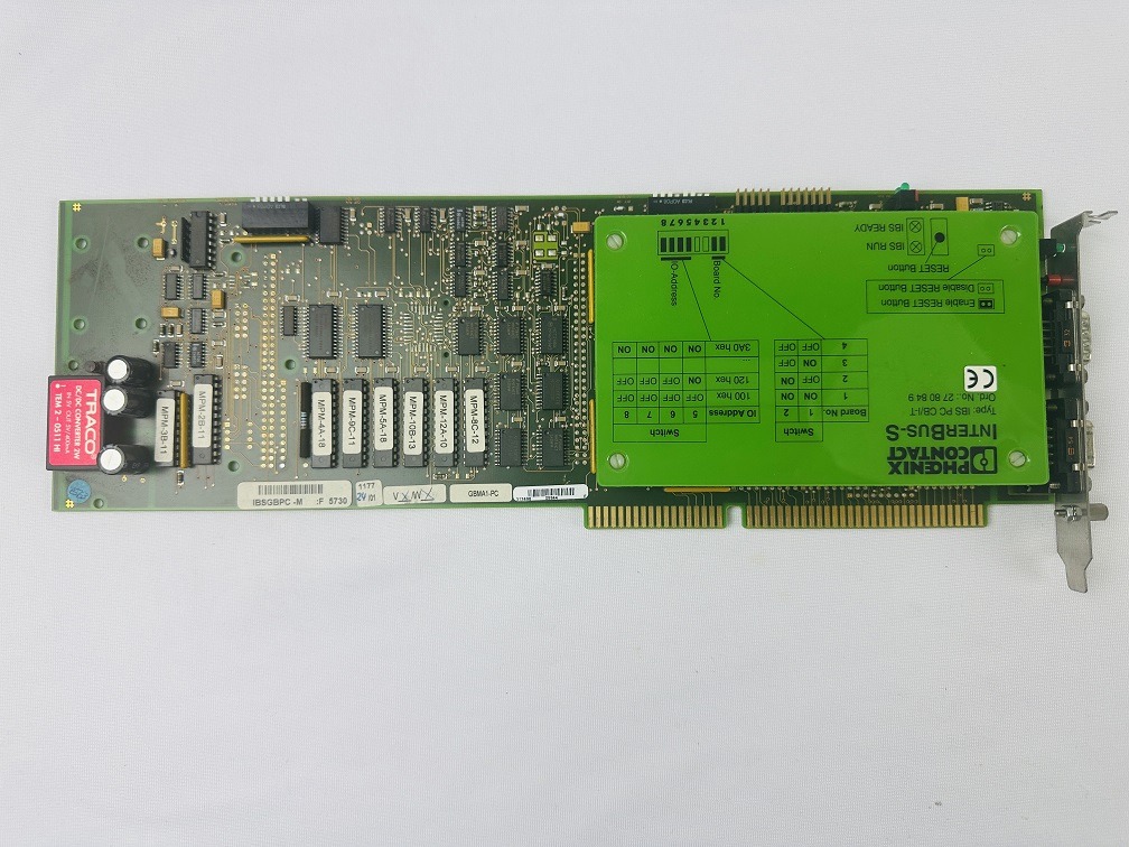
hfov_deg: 71.6
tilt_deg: -86.5
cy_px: 424
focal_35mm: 24
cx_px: 564
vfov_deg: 56.8
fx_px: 783
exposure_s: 1/120
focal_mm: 6.86
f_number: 1.78
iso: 64
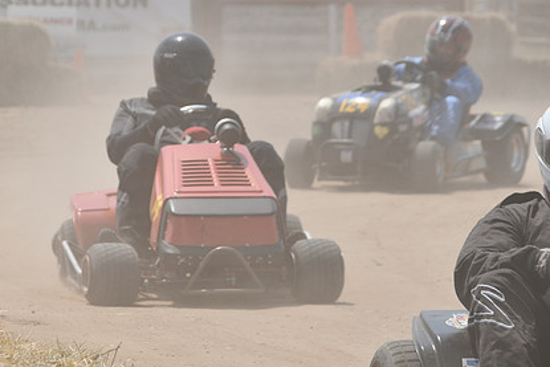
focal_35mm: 387
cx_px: 193
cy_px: 142
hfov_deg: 5.3
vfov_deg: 3.6
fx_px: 5914
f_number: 8
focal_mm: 185
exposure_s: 1/500
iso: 110
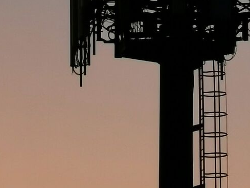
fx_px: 4782
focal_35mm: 662
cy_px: 308
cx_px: 155
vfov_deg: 2.2
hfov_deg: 3.0
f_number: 3.4
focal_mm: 14.46
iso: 320
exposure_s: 1/30
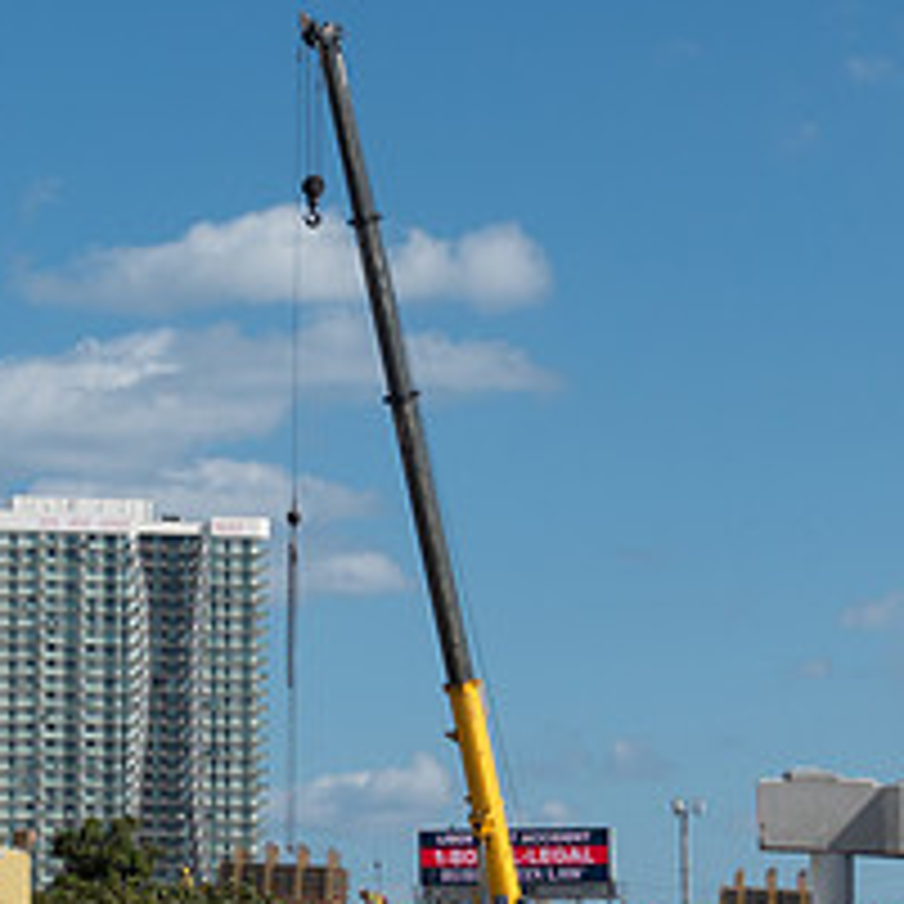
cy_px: 506
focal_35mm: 169
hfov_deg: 10.3
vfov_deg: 10.3
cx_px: 301
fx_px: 4993
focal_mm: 25.15
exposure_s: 1/250
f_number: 4
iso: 125
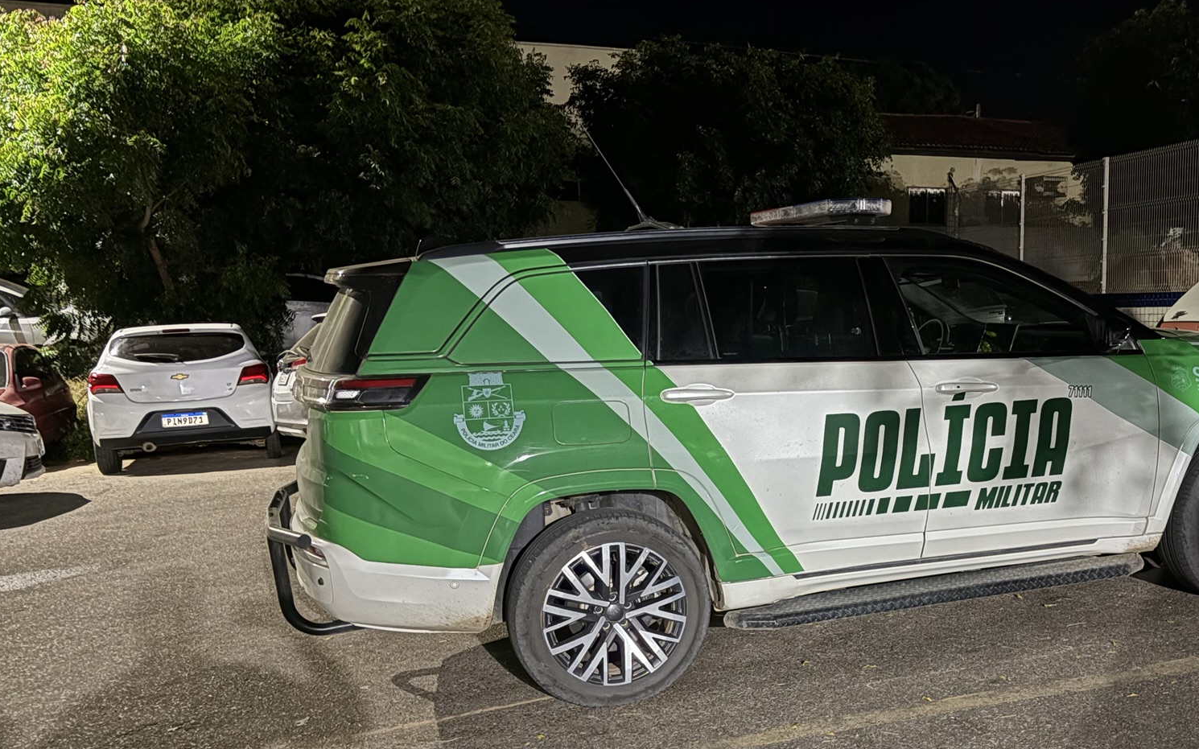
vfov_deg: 34.1
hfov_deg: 52.0
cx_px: 774
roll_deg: +1.1
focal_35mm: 37
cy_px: 496
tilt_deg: -7.5
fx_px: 1209
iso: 800
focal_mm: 5.96
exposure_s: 1/9
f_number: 1.6
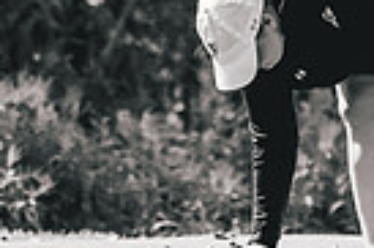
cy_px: 46
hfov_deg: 2.6
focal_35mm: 801
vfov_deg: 1.7
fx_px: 8312
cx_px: 353
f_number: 2.8
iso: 500
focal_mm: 150
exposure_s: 1/4000
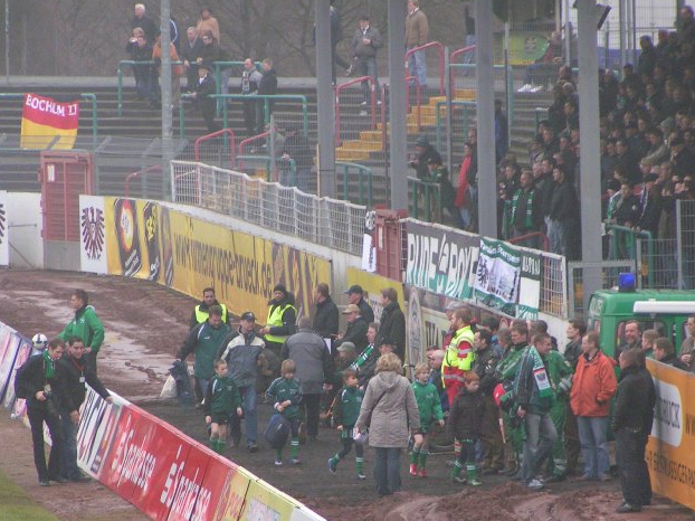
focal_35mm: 382
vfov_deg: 3.9
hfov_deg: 5.2
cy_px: 321
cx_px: 329
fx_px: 7667
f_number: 3.5
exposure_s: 1/320
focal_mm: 45.4
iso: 200
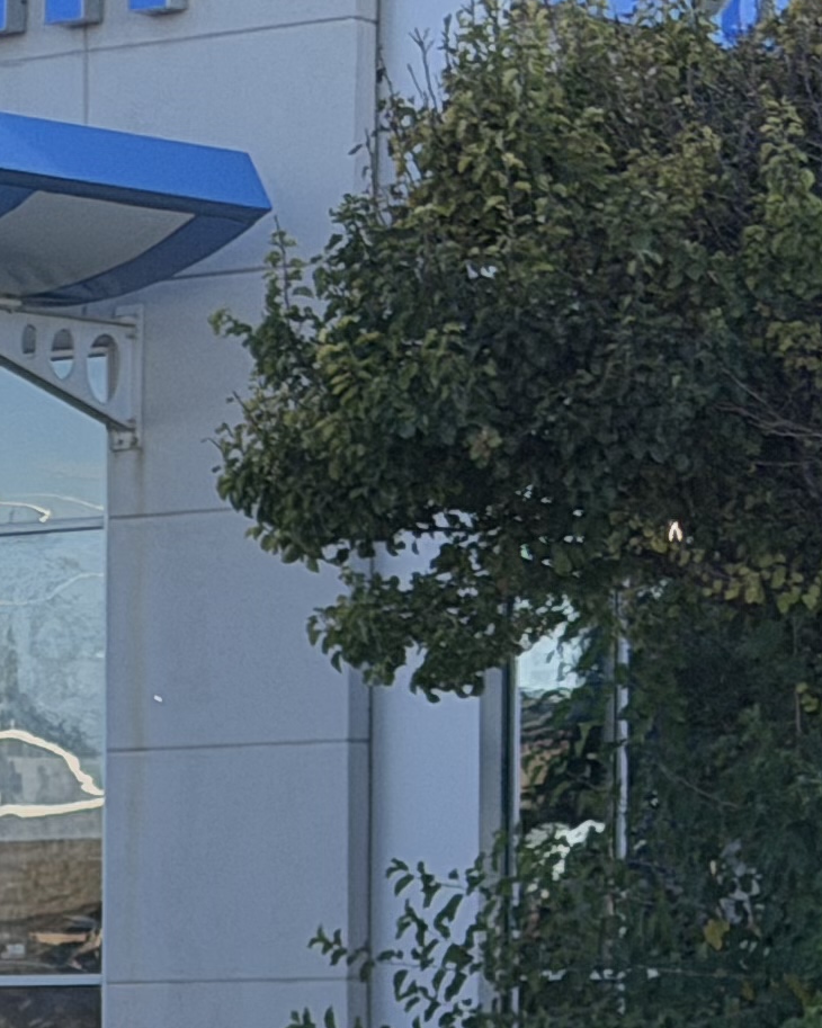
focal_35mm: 207
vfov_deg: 9.2
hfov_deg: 7.0
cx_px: -1198
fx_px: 6297
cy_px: 1243
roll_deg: +0.3
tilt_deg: -2.1
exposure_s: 1/2033
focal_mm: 6.76
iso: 100
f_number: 1.78
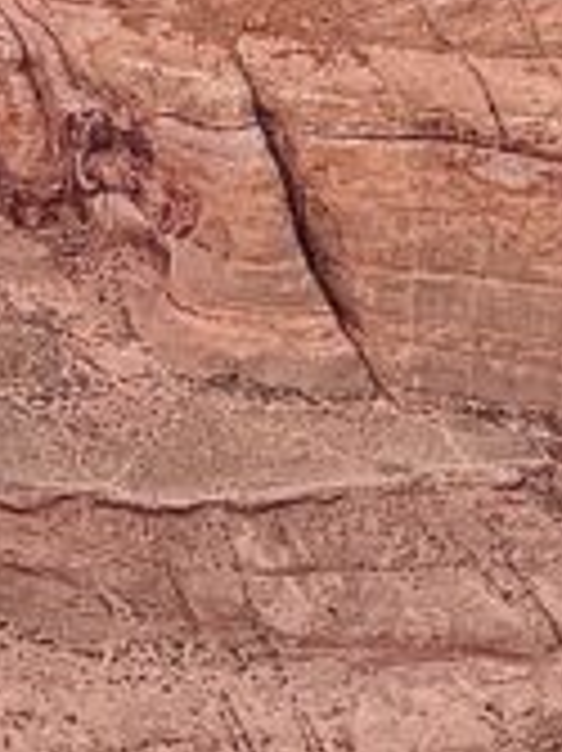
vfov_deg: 22.7
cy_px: 252
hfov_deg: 17.0
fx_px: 1864
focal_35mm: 86
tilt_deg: -18.6
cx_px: 90
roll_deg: +0.9
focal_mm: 2.22
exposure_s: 1/390
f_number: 2.2
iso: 40
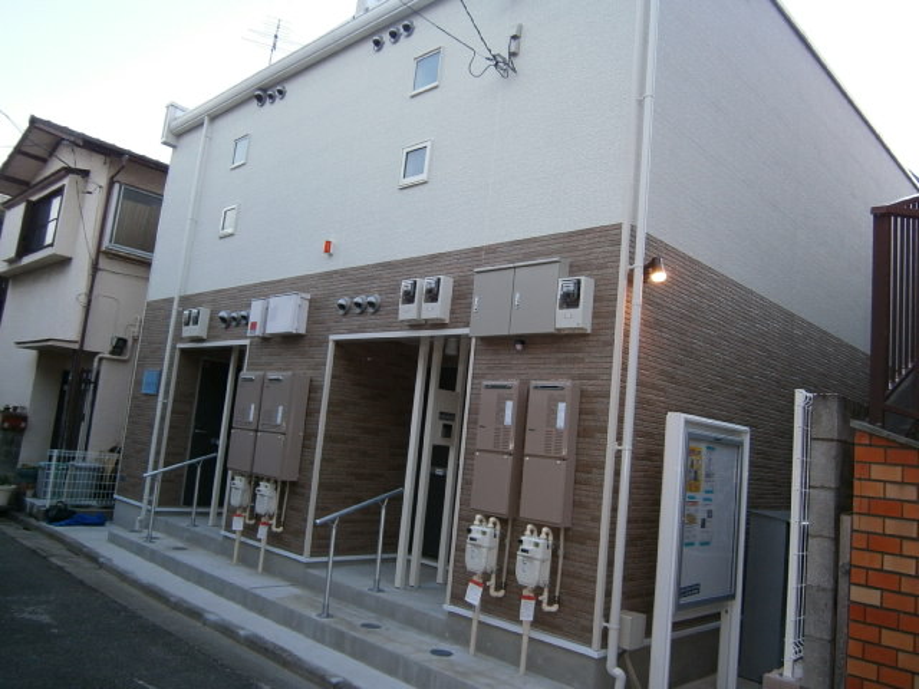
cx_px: 460
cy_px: 344
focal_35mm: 26
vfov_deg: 53.1
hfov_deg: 67.3
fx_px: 690
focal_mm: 4.7
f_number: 2.8
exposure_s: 1/30
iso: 125
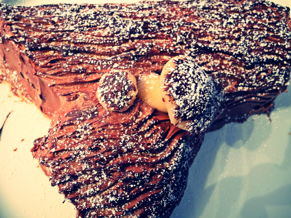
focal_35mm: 28
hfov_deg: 63.4
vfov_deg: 49.7
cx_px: 146
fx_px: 235
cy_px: 109
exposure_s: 1/1.6
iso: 400
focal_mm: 6
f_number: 2.8
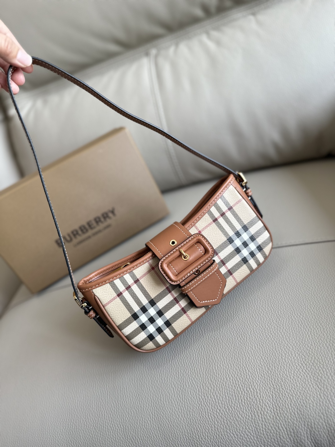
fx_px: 310
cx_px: 168
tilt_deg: -37.9
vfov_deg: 71.6
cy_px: 224
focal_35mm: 24
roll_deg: +26.1
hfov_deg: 56.8
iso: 80
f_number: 1.78
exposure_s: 1/121
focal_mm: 6.86
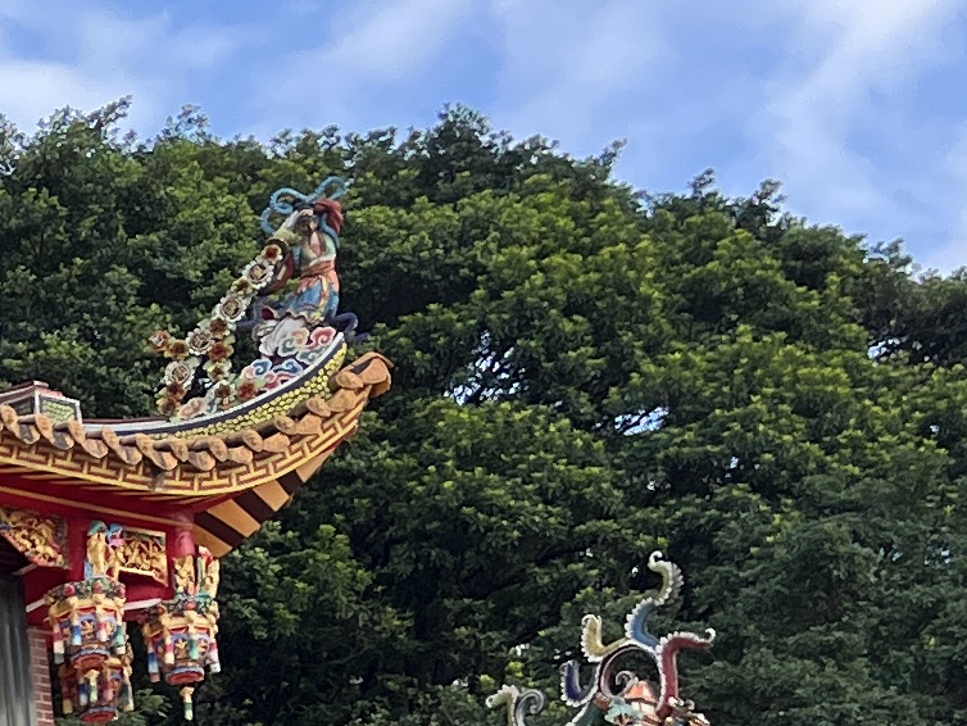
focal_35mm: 139
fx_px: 3884
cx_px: -1191
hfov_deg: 12.0
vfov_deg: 10.3
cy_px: 1126
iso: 50
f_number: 1.6
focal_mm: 5.1
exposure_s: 1/517
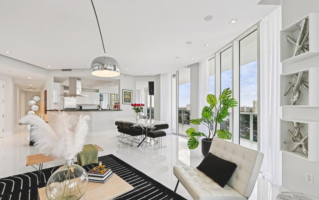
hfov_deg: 97.8
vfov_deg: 71.1
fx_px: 139
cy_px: 108
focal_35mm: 16
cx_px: 157
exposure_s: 1/100
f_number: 4.5
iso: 100
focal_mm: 14
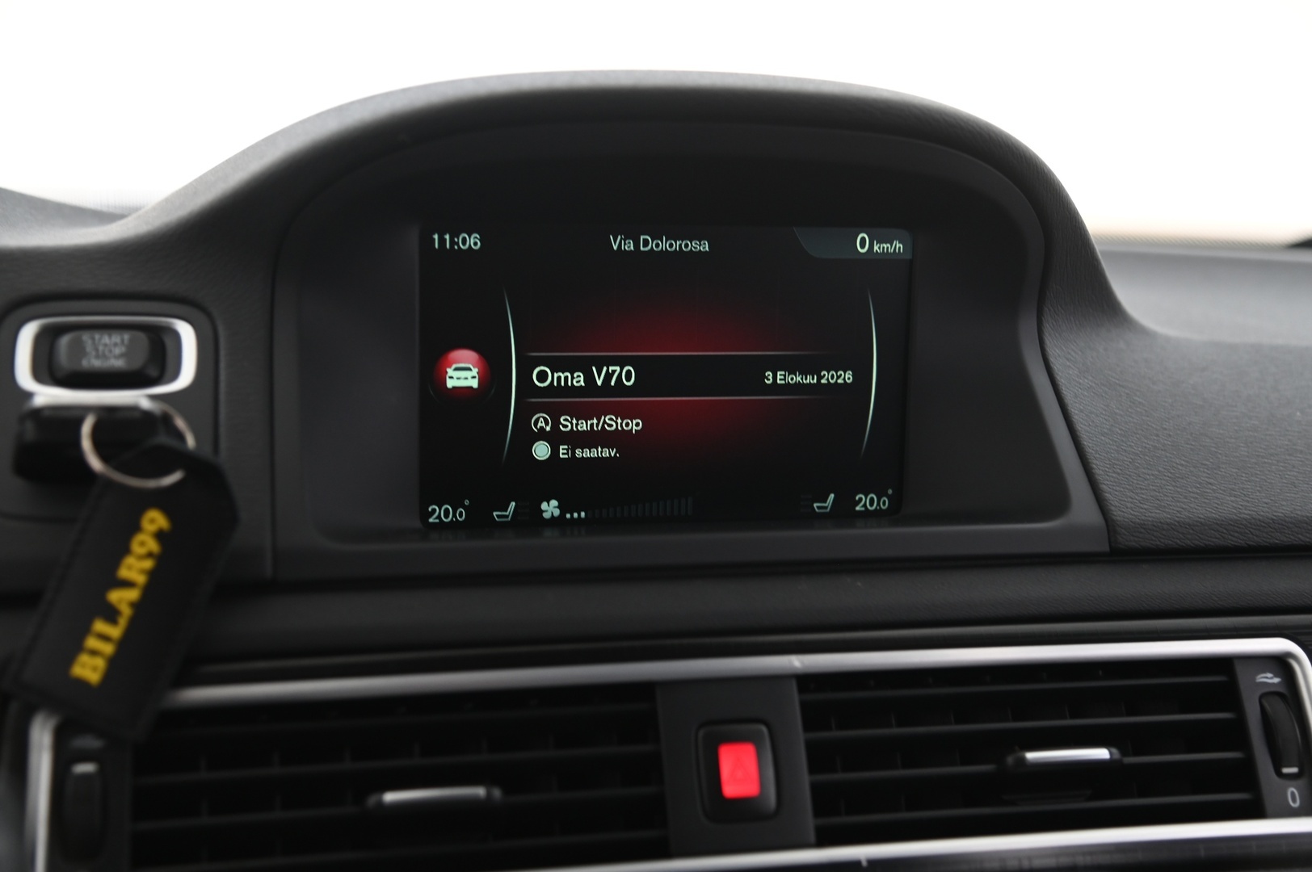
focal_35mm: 48
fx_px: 1748
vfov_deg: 28.0
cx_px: 656
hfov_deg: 41.1
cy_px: 436
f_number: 4
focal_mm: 48
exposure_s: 1/10
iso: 1000
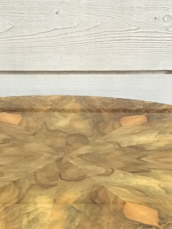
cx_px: 62
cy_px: 276
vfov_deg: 19.2
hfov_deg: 15.4
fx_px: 636
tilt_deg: -28.8
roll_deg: -0.6
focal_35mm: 96
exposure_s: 1/17
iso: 320
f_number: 2.2
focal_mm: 4.15
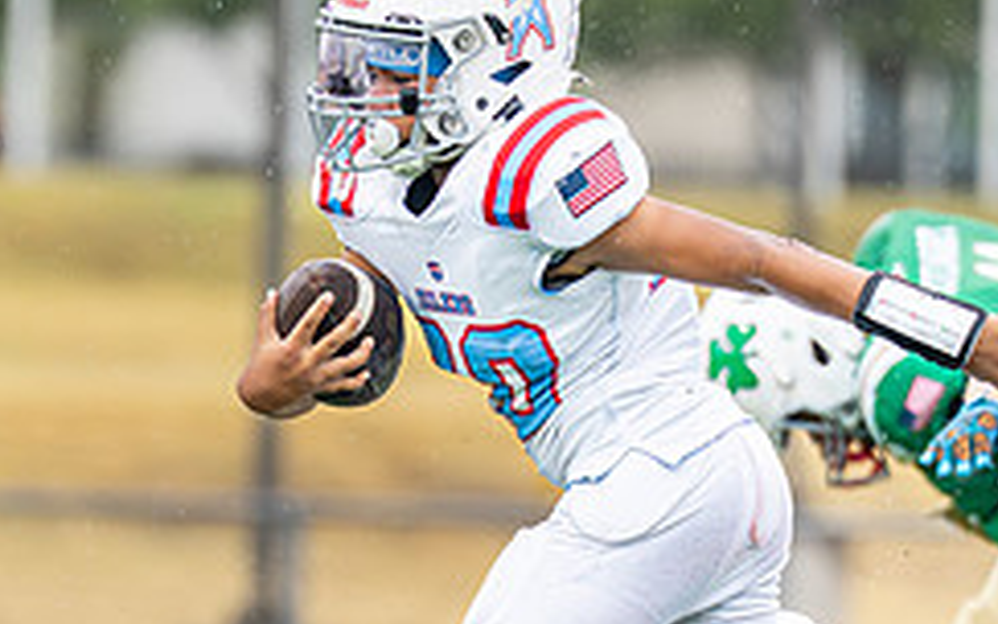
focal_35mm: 972
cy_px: 501
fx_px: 26443
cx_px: 347
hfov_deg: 2.2
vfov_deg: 1.4
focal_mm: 200
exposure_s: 1/1000
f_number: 2.8
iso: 500
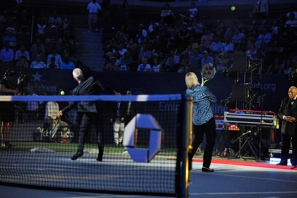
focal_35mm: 120
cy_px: 99
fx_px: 990
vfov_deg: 11.4
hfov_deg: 17.1
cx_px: 148
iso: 6400
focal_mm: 120
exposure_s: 1/800
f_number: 2.8
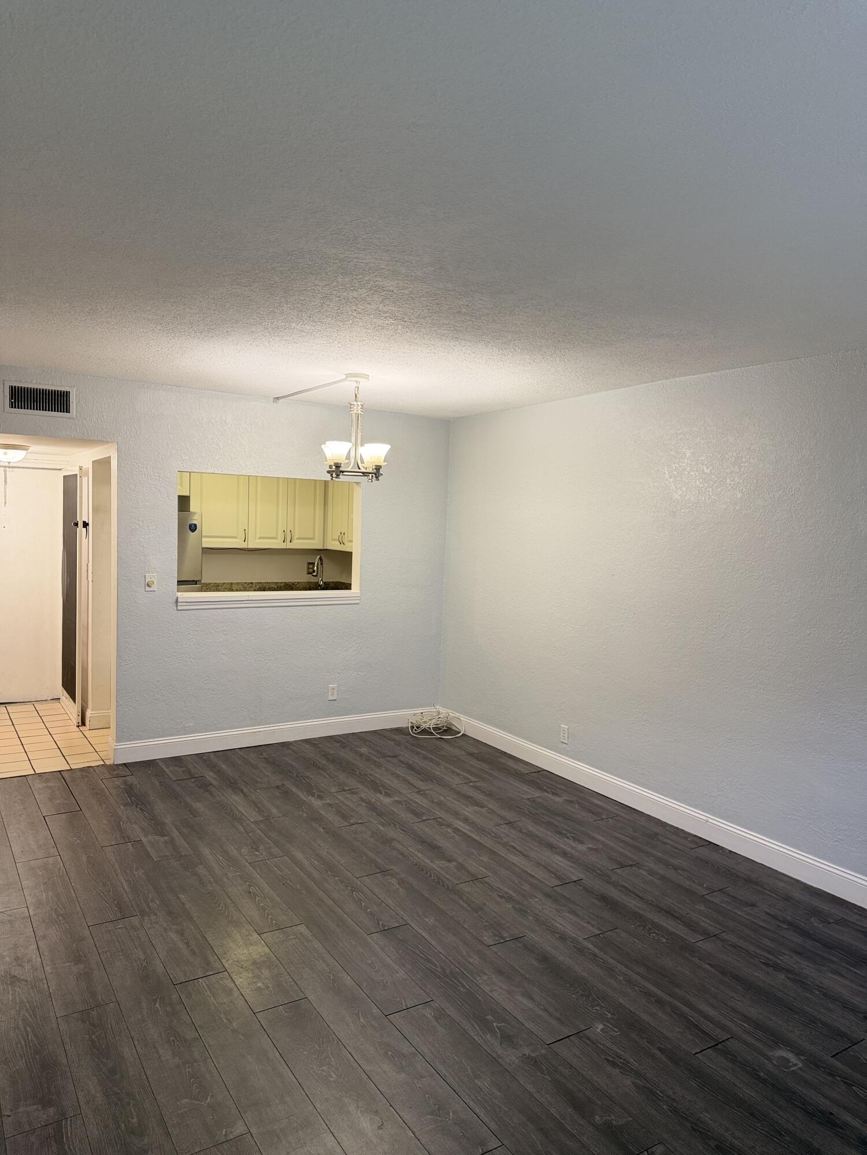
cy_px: 578
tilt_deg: -3.7
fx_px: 801
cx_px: 434
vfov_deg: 71.6
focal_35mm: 24
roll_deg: -2.5
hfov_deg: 56.8
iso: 250
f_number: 1.78
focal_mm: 6.76
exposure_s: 1/120
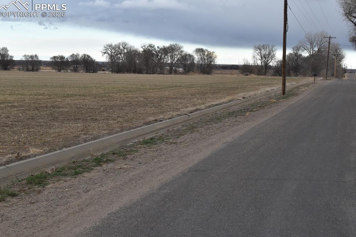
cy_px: 118
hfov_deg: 29.5
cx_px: 177
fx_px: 677
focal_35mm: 69
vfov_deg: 19.9
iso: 800
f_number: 18
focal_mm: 45
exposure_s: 1/200
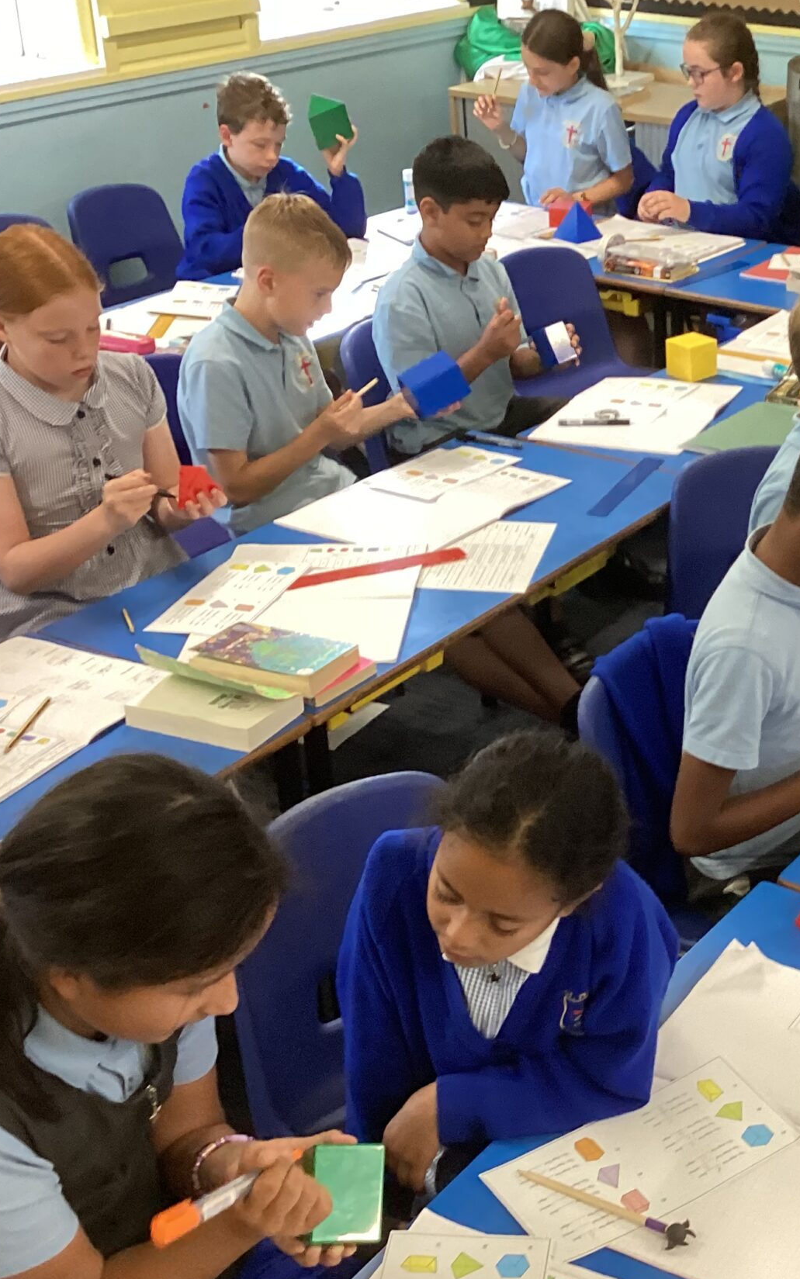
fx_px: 1779
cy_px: 691
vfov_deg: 39.5
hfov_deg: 24.4
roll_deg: -3.1
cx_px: 758
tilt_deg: -27.3
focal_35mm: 51
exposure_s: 1/50
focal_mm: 3.3
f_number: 2.4
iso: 250
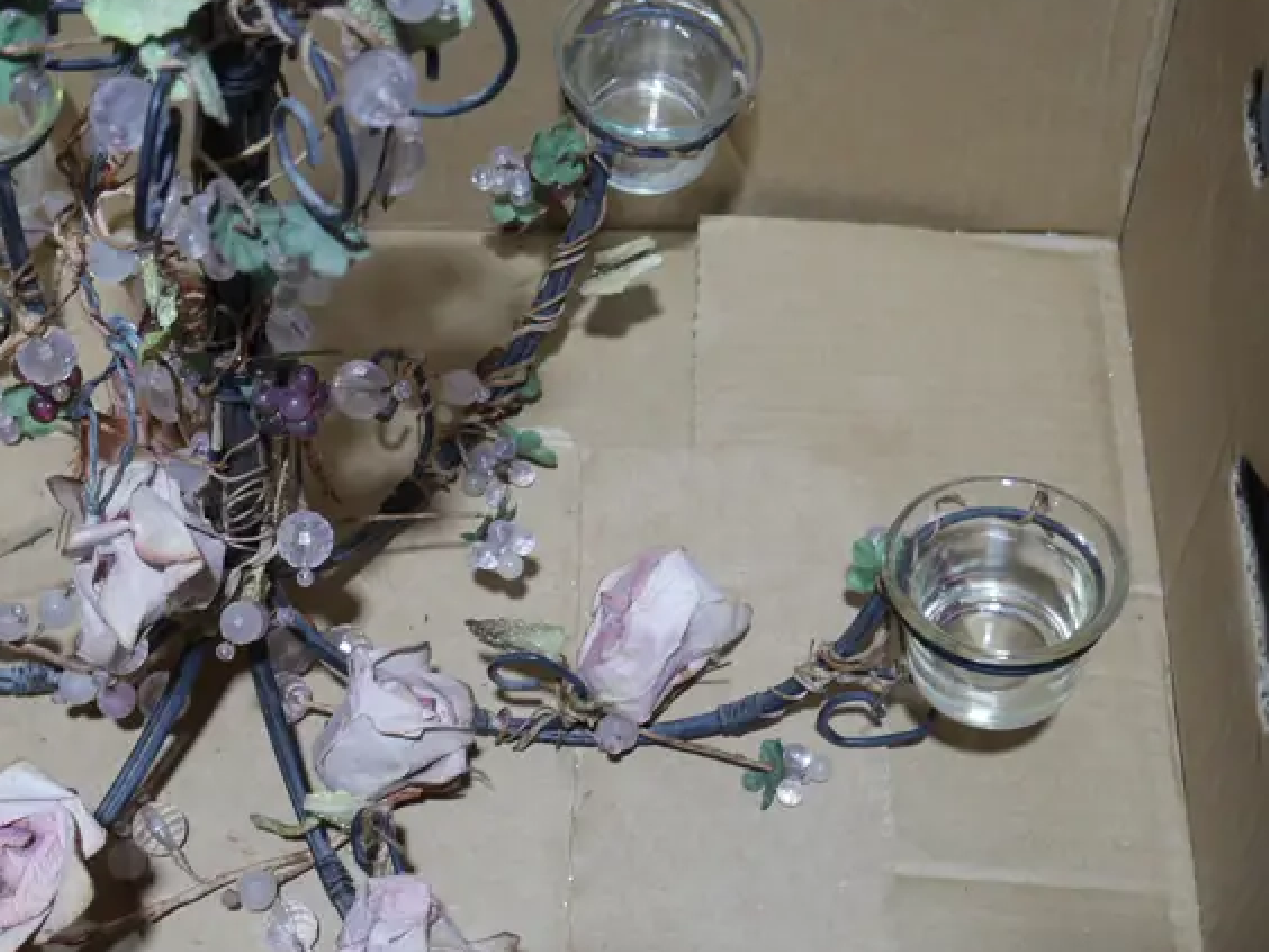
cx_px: 225
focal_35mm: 69
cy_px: 434
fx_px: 2529
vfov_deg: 21.3
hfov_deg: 27.5
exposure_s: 1/60
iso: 250
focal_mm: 19
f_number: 4.1
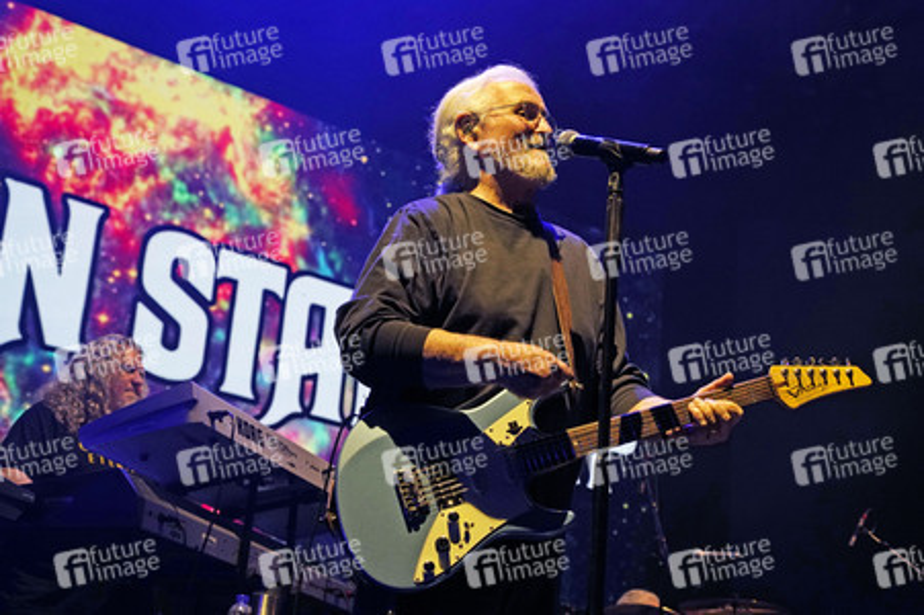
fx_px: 1385
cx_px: 462
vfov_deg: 25.0
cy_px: 308
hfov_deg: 36.9
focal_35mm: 54
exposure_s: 1/125
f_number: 5.6
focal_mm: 54
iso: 1600
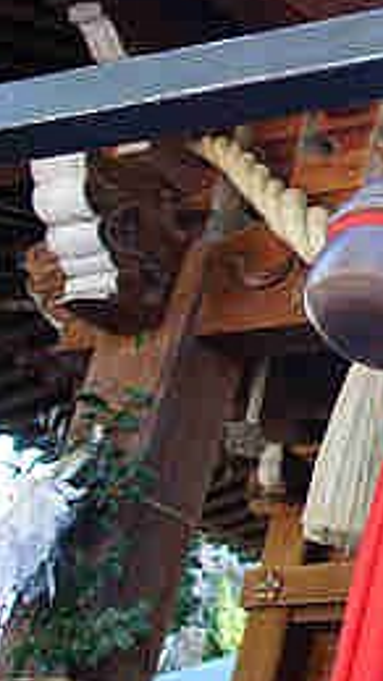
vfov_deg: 20.6
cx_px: 832
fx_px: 1862
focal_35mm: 103
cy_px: 182
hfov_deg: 10.5
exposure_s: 1/200
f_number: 6.3
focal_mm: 40
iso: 1250
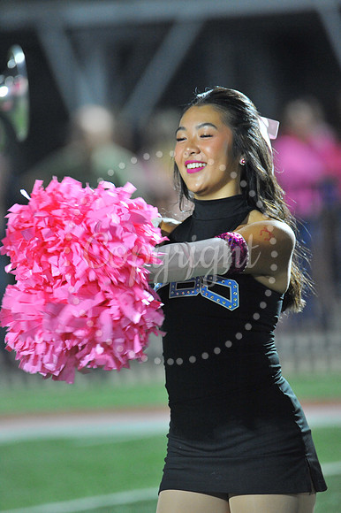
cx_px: 170
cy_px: 256
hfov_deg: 2.3
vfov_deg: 3.4
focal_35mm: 600
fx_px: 8535
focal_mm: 600
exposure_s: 1/160
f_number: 6.3
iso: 5000
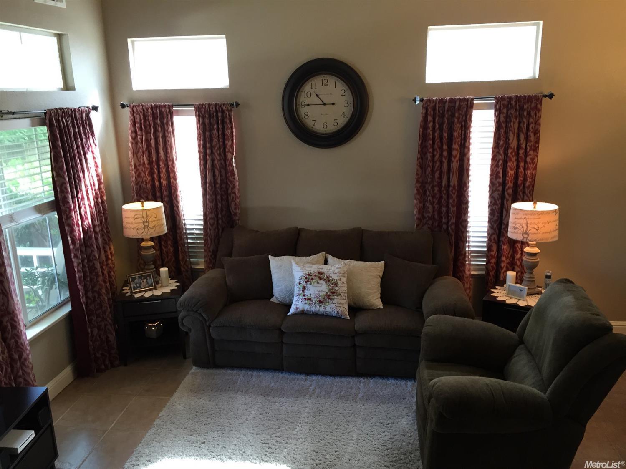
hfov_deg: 61.7
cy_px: 234
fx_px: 524
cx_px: 313
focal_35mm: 29
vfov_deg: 48.2
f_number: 2.2
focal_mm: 4.15
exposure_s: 1/30
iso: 100
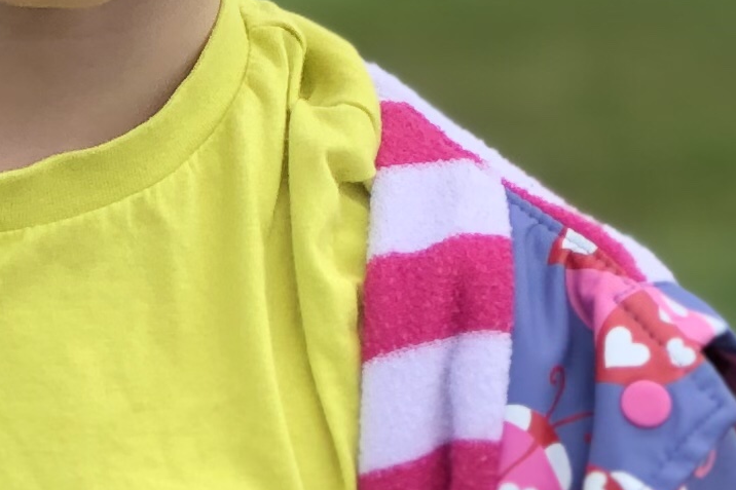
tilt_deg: -2.3
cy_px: 47
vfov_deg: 4.1
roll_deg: -0.9
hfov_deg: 6.2
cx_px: 706
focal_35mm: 334
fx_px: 6826
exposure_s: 1/436
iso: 20
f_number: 2.8
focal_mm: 6.6
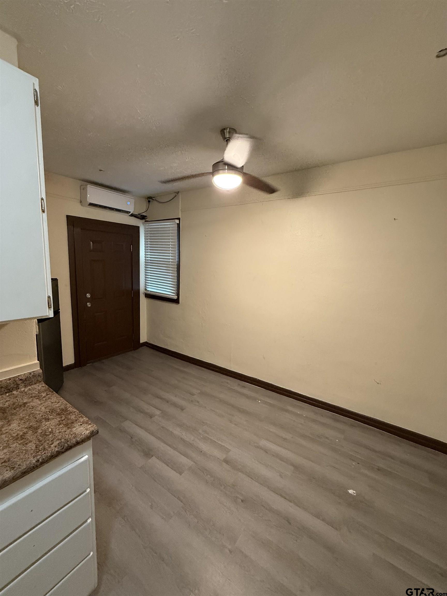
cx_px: 224
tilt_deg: -5.8
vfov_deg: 102.1
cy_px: 298
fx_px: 241
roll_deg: -2.8
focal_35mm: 14
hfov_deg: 85.7
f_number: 2.2
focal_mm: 2.22
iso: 500
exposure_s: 1/60
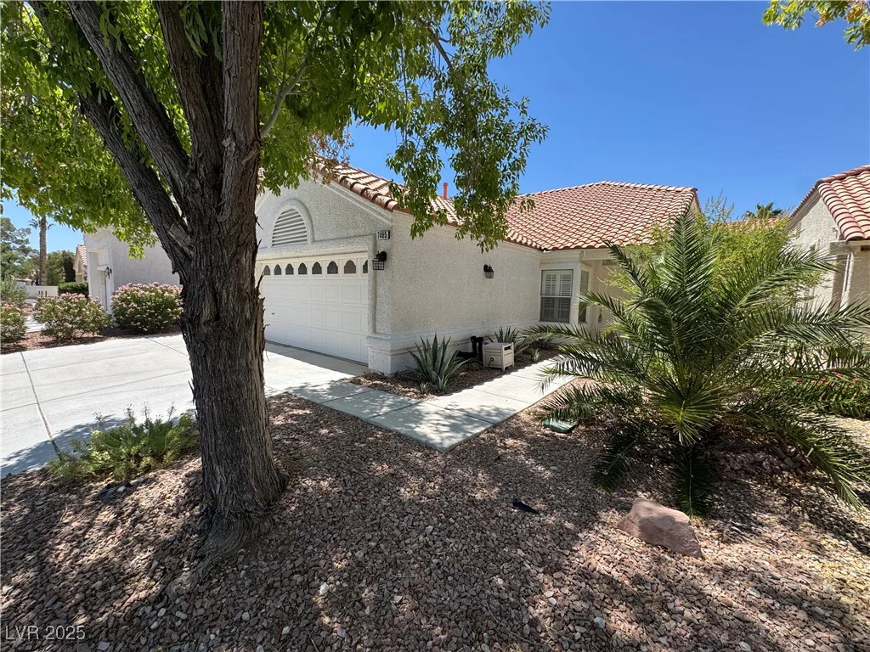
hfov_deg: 102.1
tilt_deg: -6.3
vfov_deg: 85.7
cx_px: 435
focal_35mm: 14
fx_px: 352
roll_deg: -2.3
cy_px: 326
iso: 40
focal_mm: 2.22
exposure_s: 1/1709
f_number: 2.2
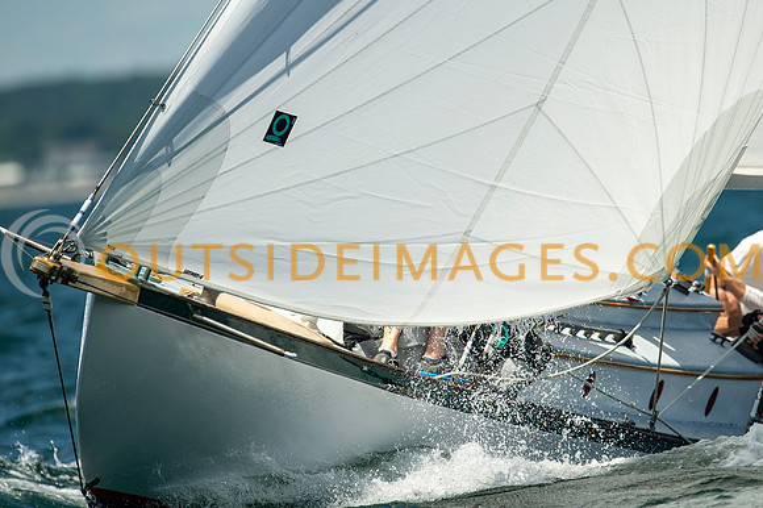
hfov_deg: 2.9
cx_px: 430
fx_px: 15231
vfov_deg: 1.9
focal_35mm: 719
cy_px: 204
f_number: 5
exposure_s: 1/3200
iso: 400
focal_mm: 600
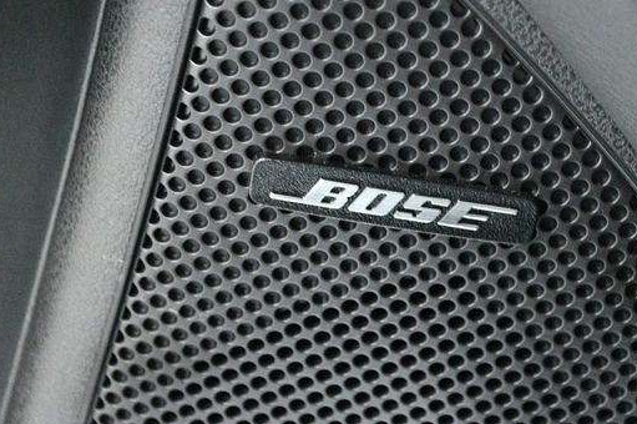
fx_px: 1662
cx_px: 385
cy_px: 186
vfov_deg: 14.5
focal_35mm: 94
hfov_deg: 21.7
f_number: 5.6
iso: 12800
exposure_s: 1/30
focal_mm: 50
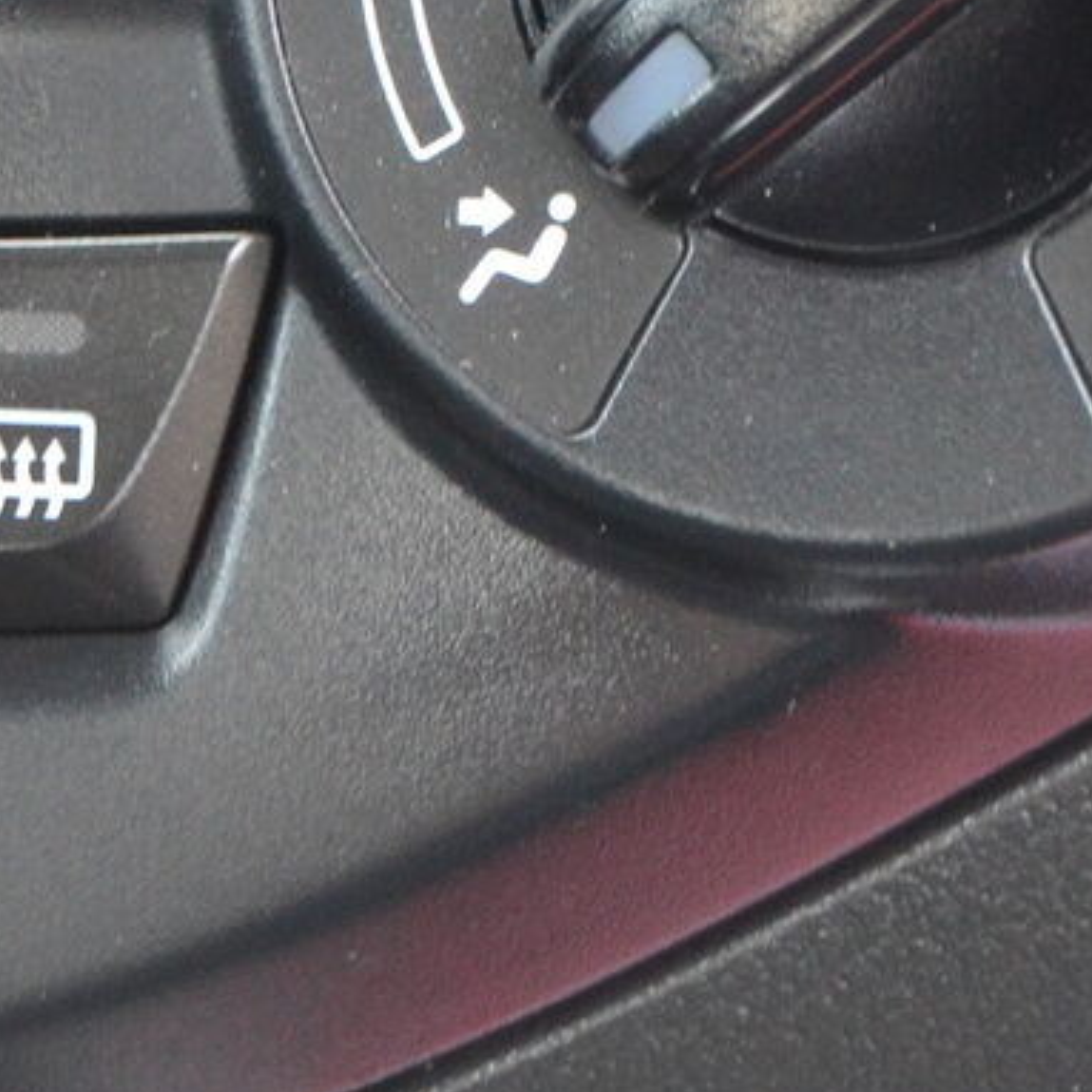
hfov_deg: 5.7
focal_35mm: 307
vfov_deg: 5.7
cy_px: 356
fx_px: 10957
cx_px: -388
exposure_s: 1/60
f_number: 5.3
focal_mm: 48
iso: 1100
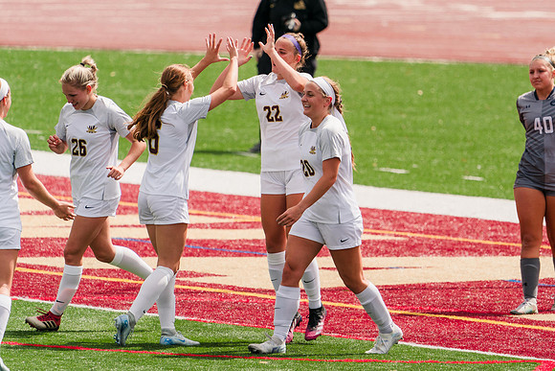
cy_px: 145
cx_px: 338
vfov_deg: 1.9
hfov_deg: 2.8
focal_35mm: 730
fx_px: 11263
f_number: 6.3
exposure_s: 1/1600
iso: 320
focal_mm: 600
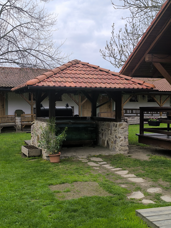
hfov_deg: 31.5
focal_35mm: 46
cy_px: 114
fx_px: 303
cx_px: 86
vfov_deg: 41.2
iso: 50
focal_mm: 6.14
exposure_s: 1/897
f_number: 1.65
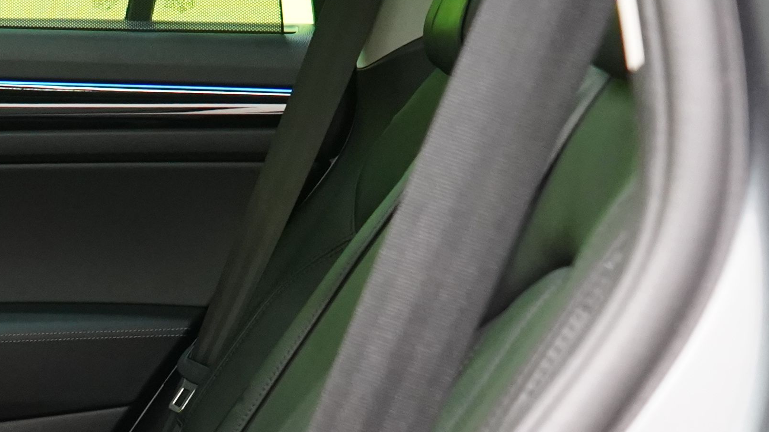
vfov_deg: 11.0
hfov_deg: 17.3
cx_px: -452
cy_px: 458
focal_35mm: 109
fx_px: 2222
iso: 3200
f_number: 5
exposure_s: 1/20
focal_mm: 28
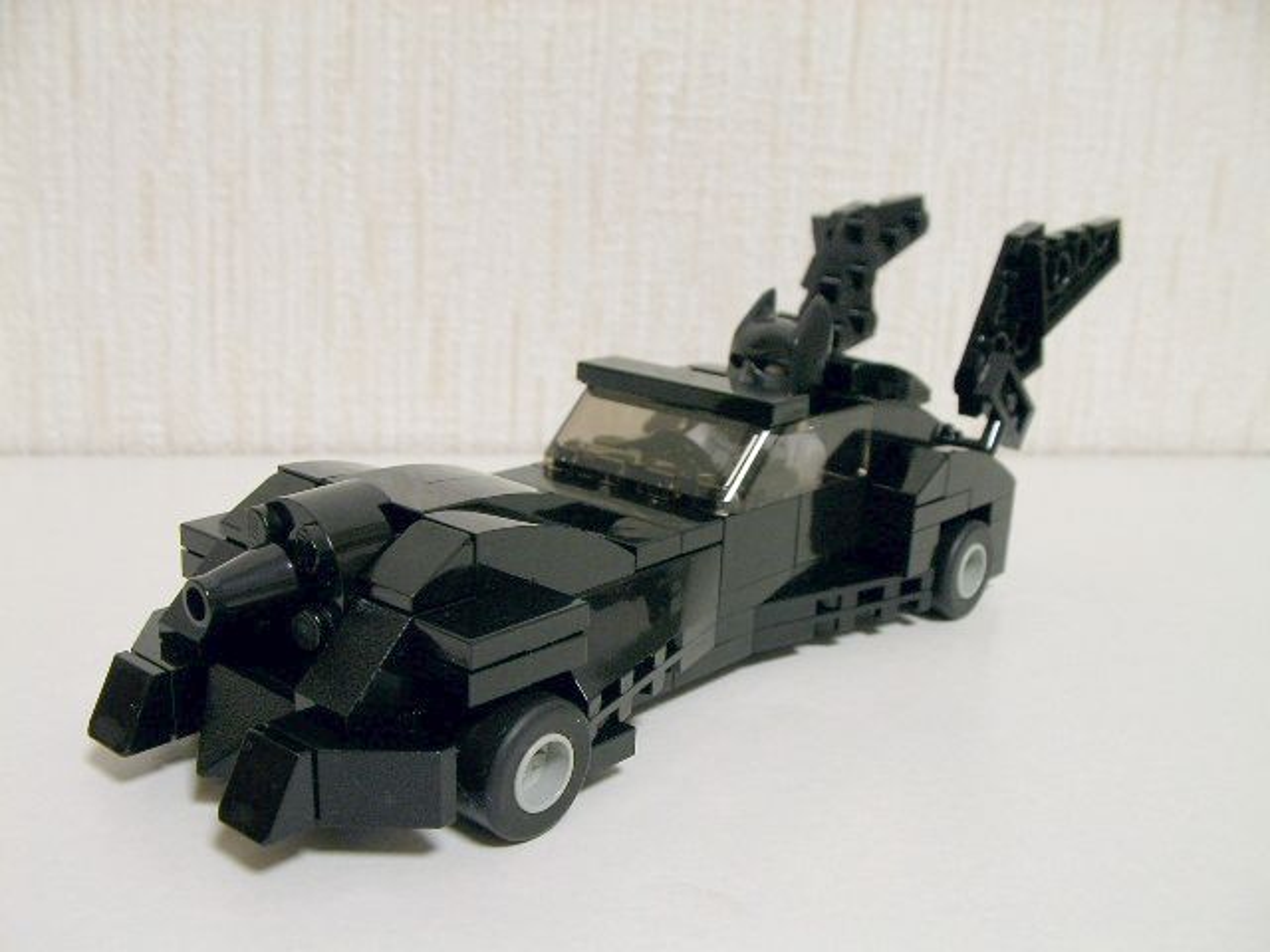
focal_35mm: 38
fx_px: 1394
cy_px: 476
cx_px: 635
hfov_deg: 49.0
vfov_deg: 37.7
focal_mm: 5.8
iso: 100
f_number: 3.5
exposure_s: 1/11.1
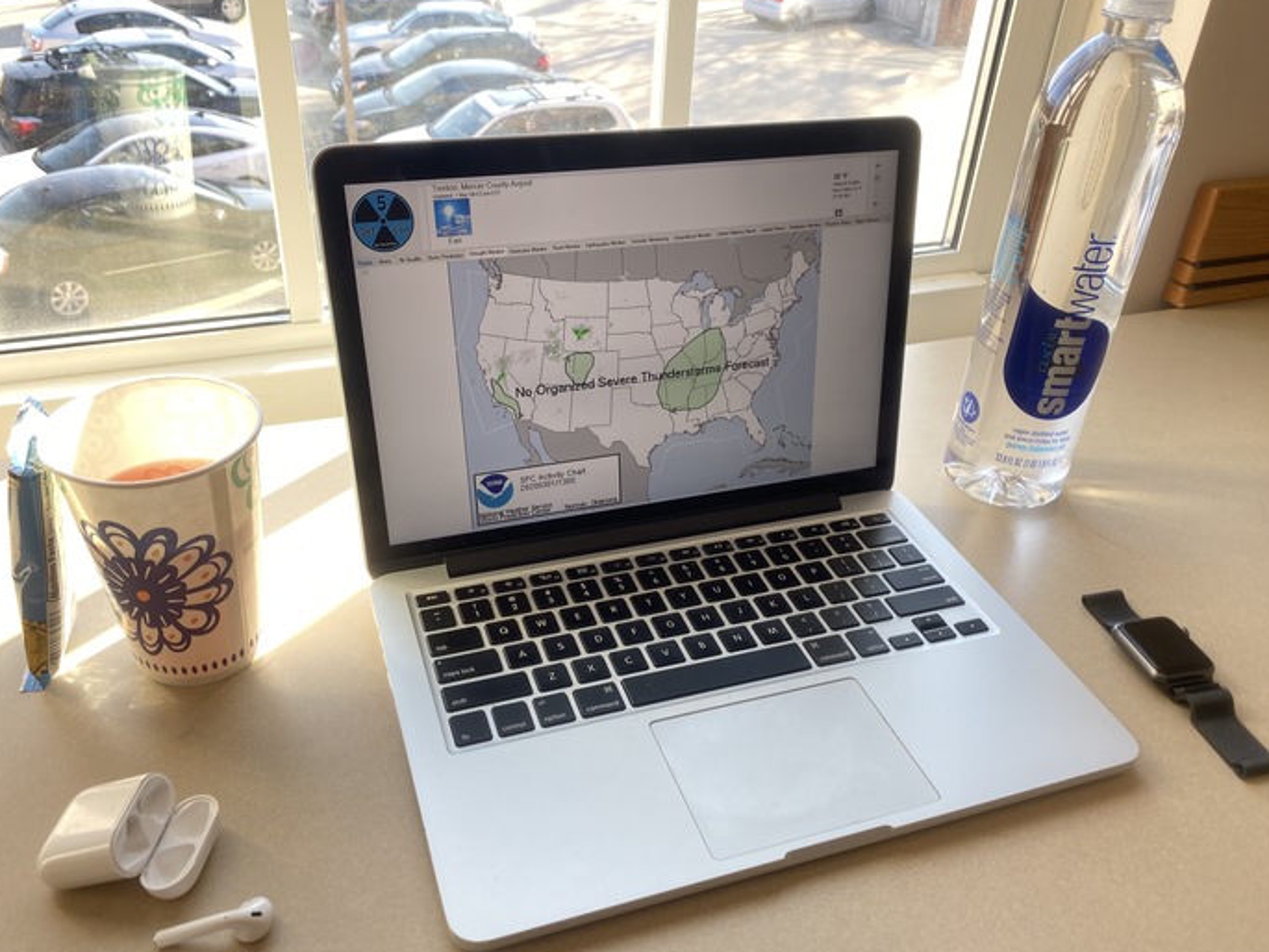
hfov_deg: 61.7
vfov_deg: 48.2
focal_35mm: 29
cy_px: 518
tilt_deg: -34.2
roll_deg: -3.5
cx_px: 635
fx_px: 1063
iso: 64
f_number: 1.8
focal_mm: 4.25
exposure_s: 1/122
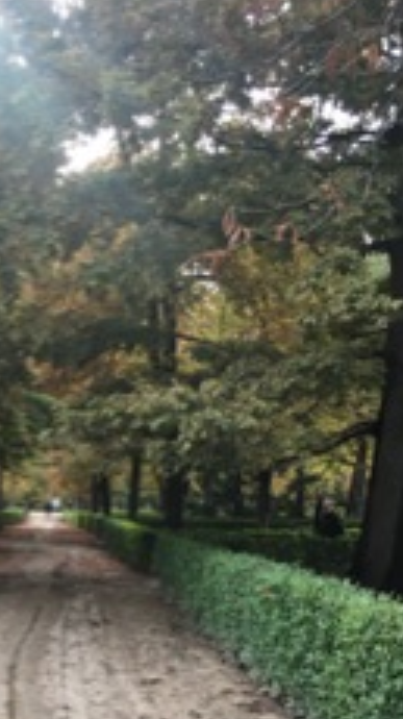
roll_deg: -1.4
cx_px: -9
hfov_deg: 21.0
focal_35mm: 55
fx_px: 1047
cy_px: 535
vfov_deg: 37.0
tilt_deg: -3.3
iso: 25
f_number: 2.2
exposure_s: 1/33
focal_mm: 4.15
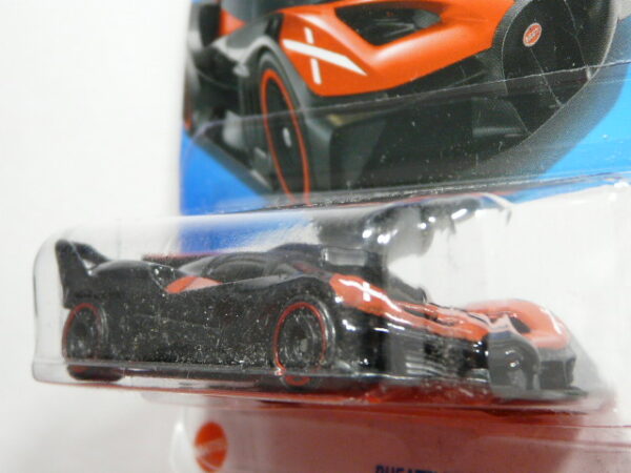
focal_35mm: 102
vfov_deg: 14.5
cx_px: 316
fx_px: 1859
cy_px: 236
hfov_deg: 19.3
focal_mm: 10.5
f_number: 3.2
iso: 200
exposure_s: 1/50
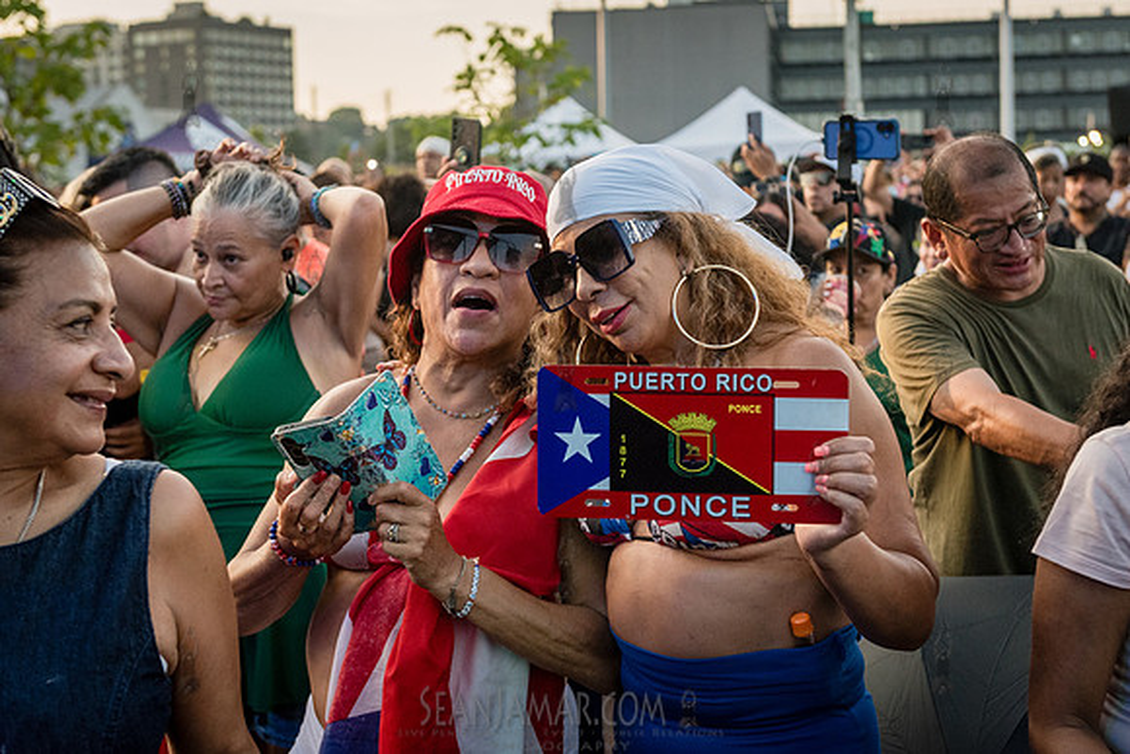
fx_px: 2006
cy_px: 323
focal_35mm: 64
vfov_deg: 21.3
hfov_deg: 31.5
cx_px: 591
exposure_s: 1/1250
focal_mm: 55
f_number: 4
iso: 2000
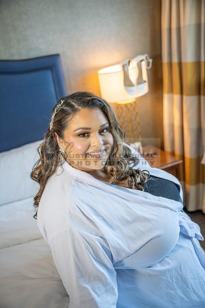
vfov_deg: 53.9
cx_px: 102
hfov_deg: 37.5
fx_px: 302
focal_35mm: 35
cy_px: 154
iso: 250
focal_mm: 35.4
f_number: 2.8
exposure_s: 1/80
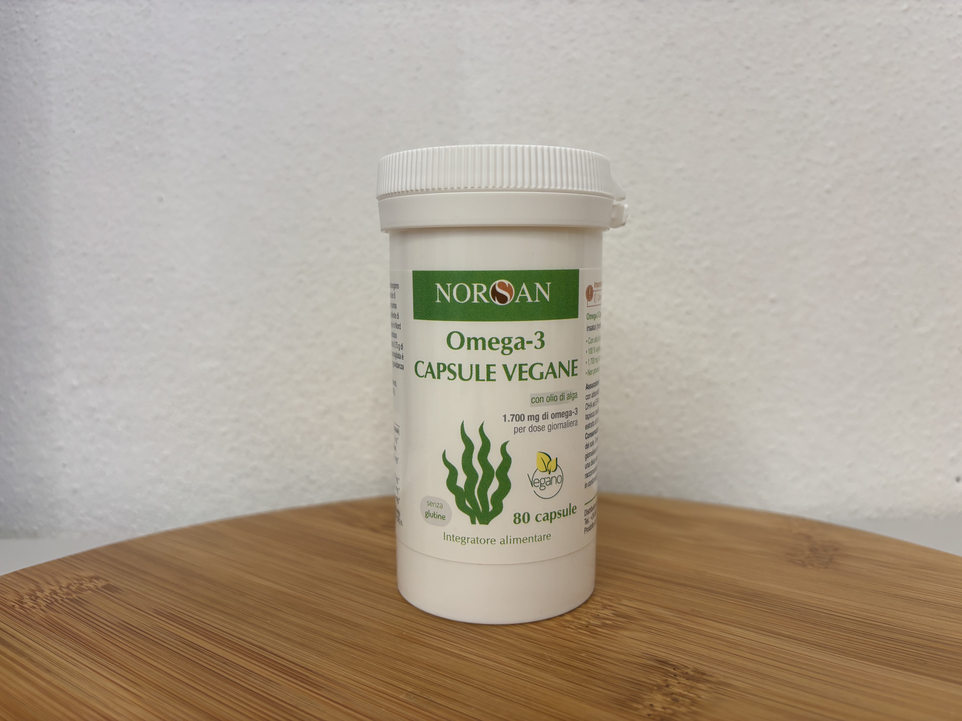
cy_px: 360
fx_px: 723
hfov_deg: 67.3
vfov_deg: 53.1
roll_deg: -0.3
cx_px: 481
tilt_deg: -6.6
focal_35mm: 26
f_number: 1.6
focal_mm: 5.96
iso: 50
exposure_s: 1/100
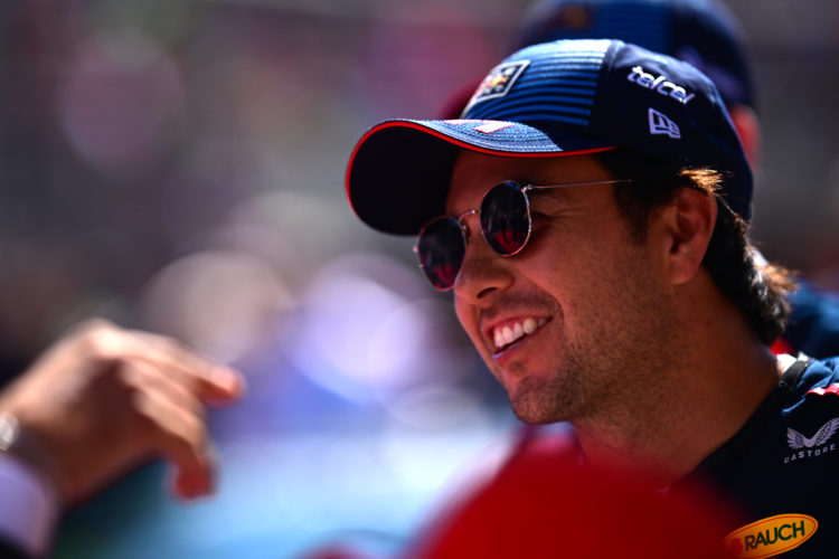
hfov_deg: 10.3
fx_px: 4661
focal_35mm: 200
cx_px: 420
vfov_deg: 6.9
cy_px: 280
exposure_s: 1/2000
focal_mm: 200
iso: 200
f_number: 2
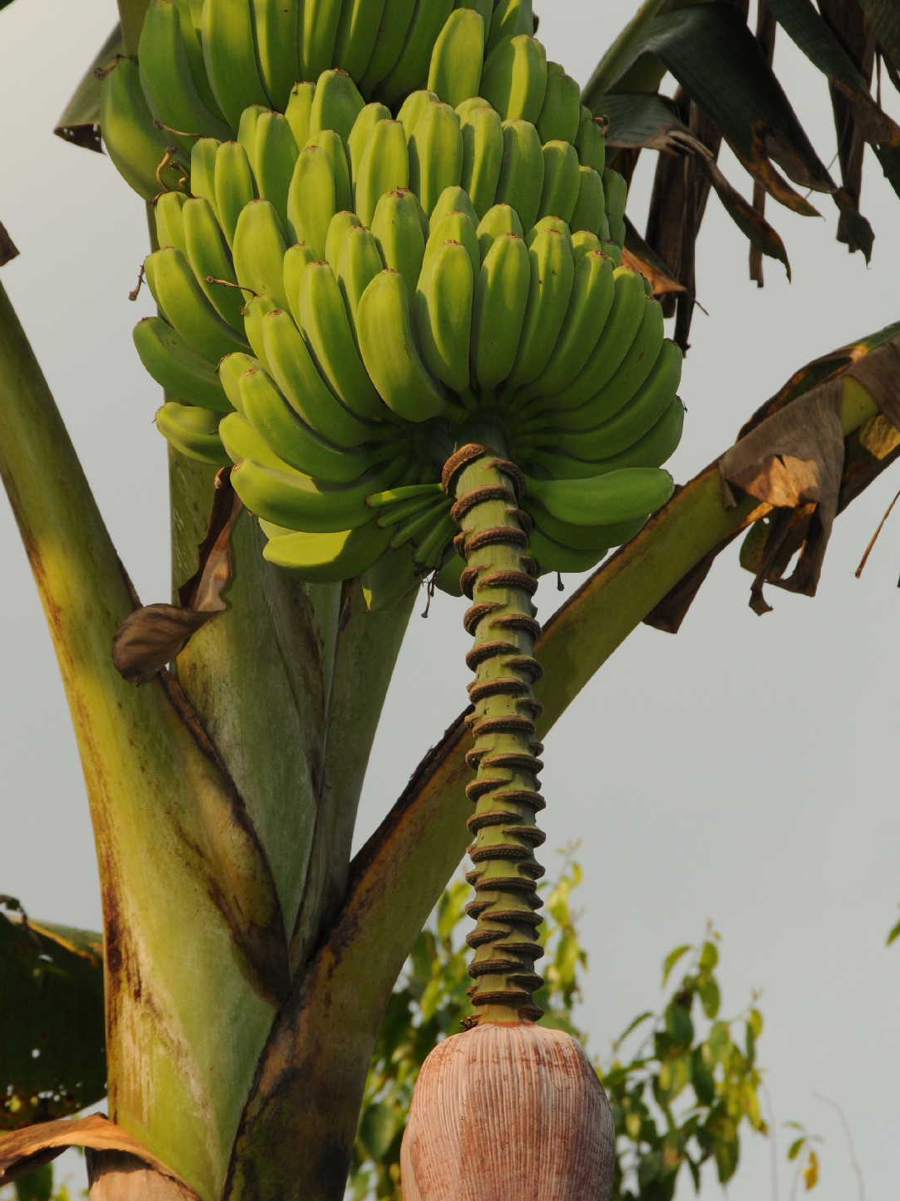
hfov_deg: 7.9
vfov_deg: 10.5
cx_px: 385
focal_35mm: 189
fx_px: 6541
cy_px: 642
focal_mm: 95
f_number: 14
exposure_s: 1/250
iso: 400
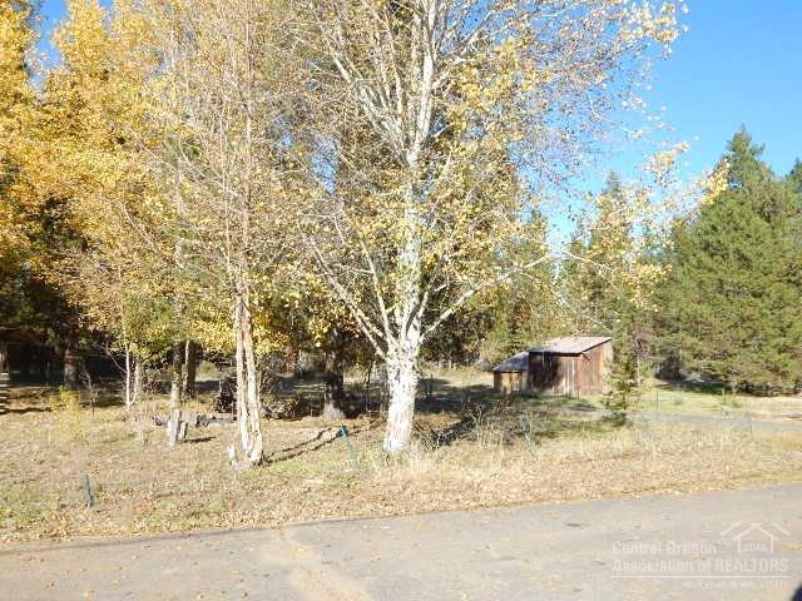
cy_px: 300
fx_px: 649
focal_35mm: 28
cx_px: 401
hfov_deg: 63.4
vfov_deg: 49.7
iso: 125
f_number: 3.2
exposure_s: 1/640
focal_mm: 5.1
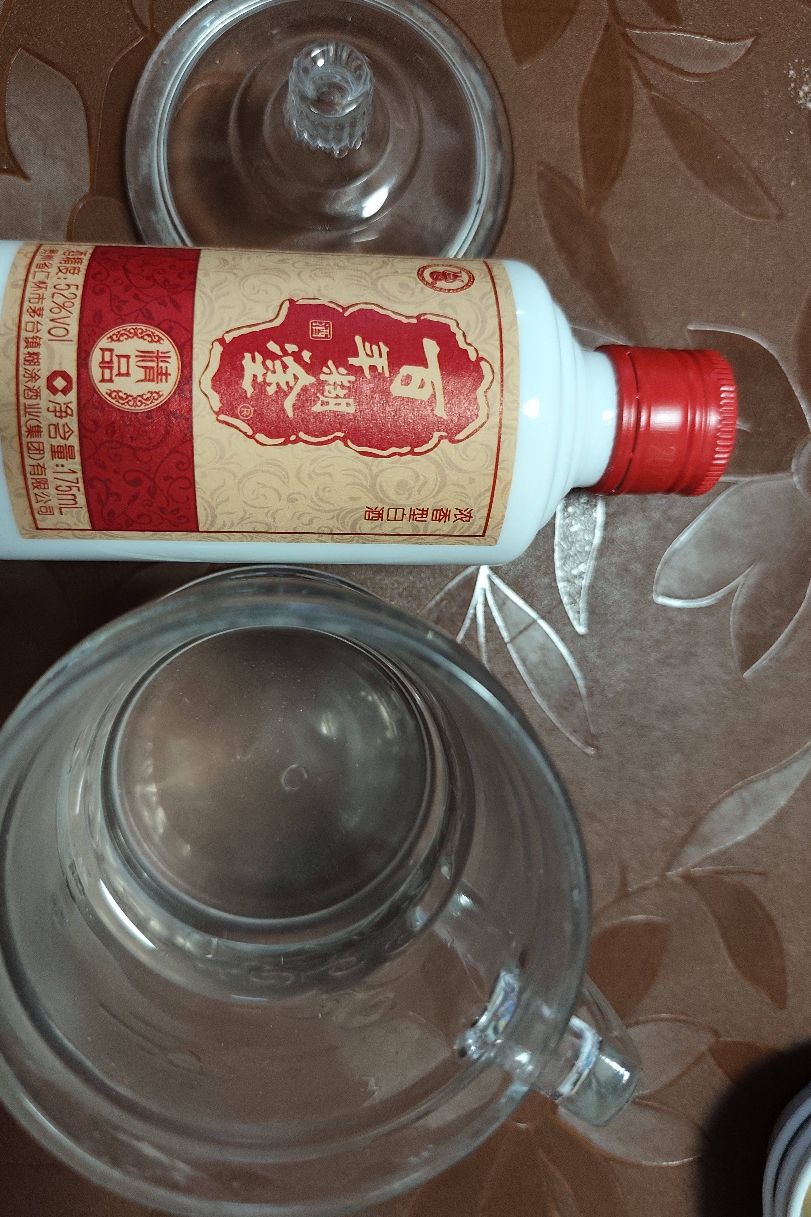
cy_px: 608
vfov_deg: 71.5
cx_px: 363
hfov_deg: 51.2
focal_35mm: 25
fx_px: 845
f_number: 1.6
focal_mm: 5.84
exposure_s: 1/50
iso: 400
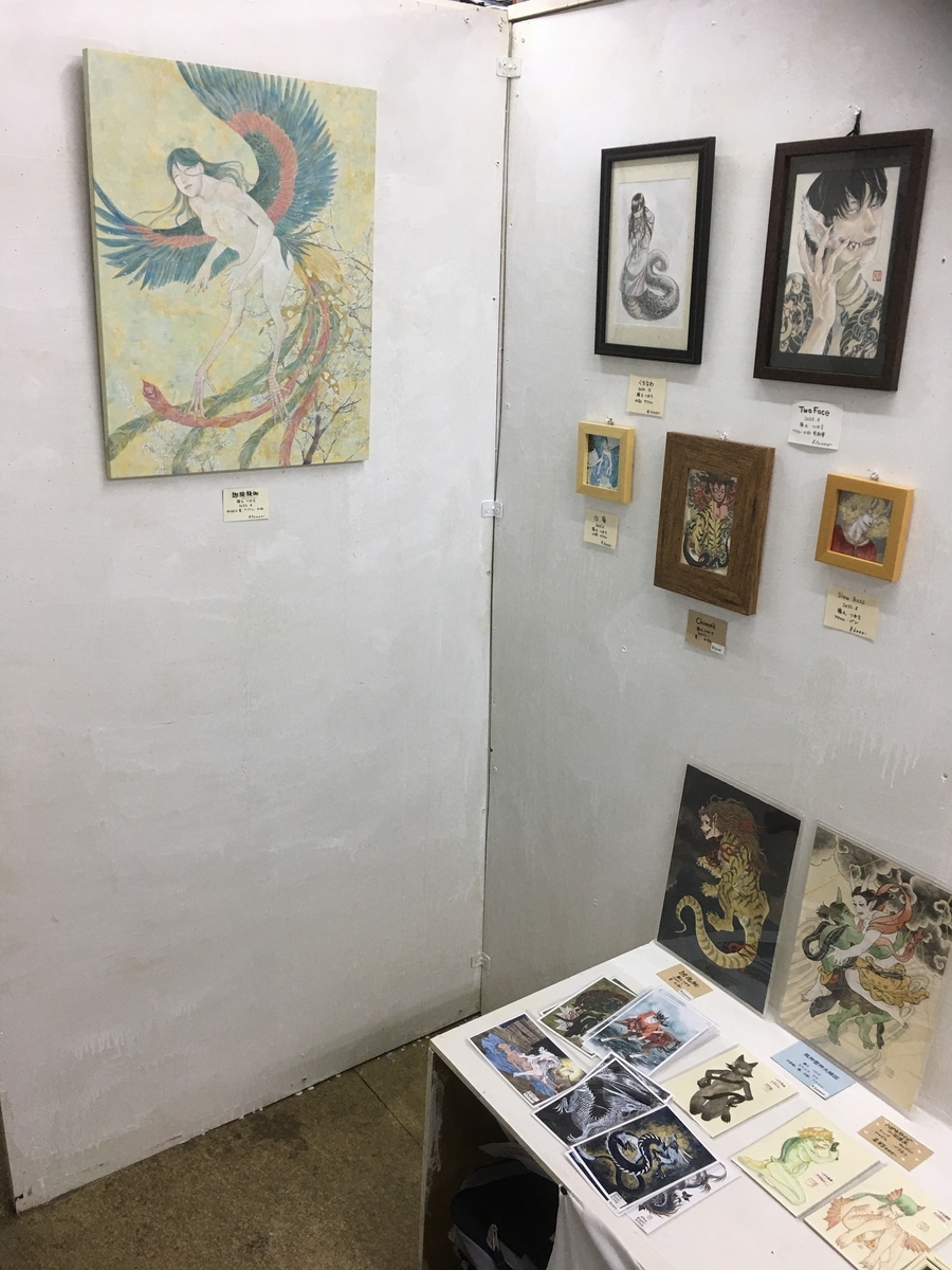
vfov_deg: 61.7
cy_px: 635
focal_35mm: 29
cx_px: 476
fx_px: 1063
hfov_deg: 48.2
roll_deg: -2.6
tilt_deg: -16.9
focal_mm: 4.15
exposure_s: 1/30
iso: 32
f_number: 2.2
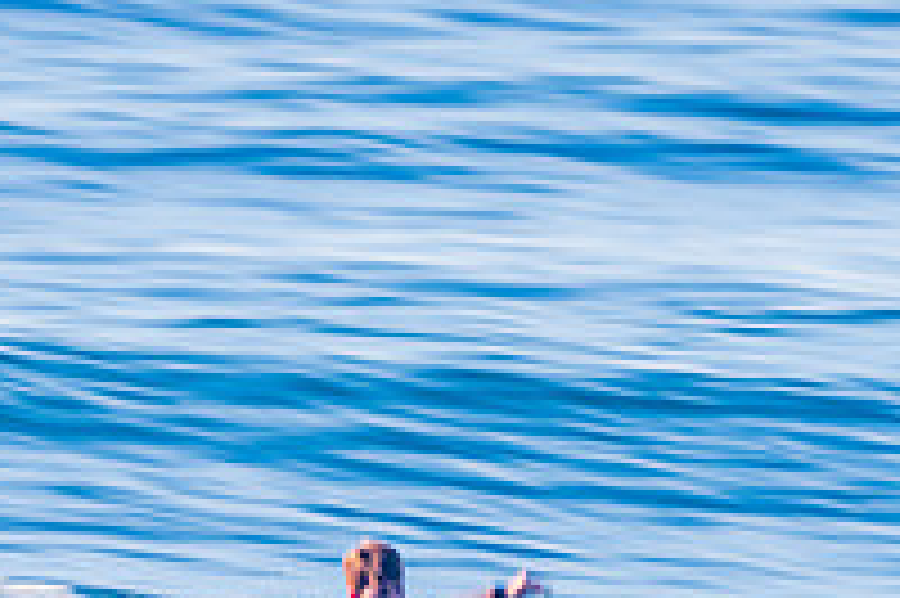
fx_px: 36269
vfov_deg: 0.9
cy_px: 735
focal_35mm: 1452
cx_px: 342
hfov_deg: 1.4
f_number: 9
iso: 31
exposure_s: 1/20
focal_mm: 500
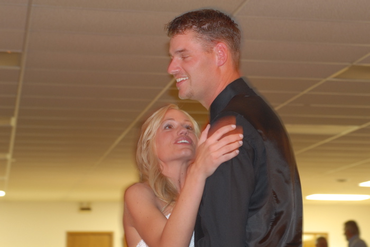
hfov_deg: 21.9
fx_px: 957
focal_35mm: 93
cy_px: 124
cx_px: 185
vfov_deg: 14.7
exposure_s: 1/5
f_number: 4.5
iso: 400
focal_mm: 62
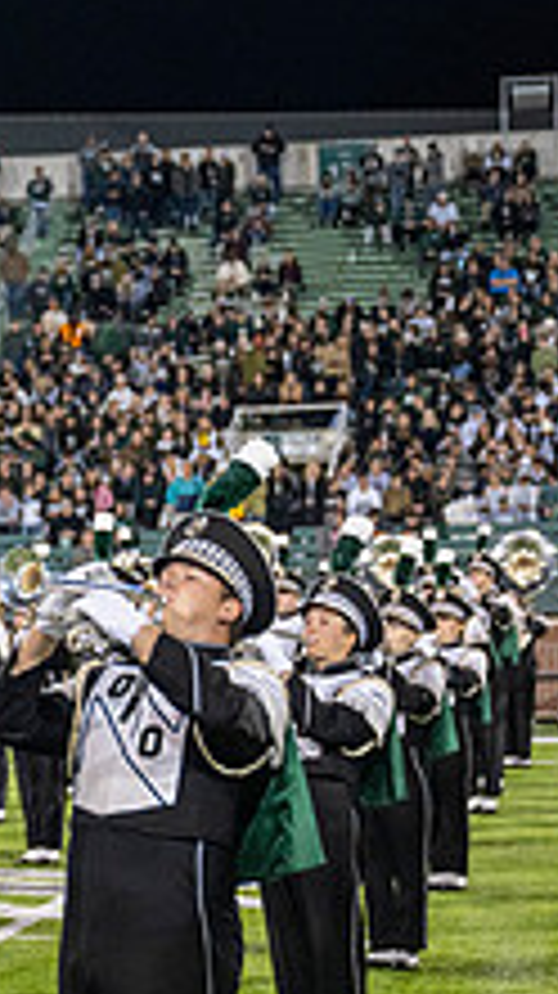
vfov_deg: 15.0
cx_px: -518
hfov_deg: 8.1
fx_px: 3769
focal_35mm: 143
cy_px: 749
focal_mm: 52
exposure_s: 1/500
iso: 1250
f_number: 3.2
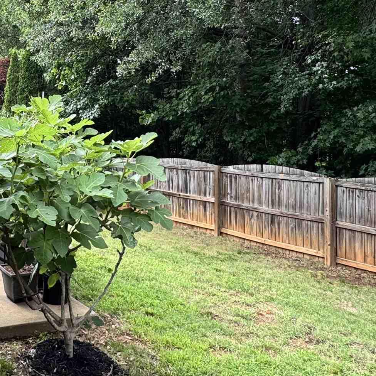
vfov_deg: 42.0
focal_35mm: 39
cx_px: 30
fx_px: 479
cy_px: 110
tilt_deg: +2.4
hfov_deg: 39.4
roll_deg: -1.4
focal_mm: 2.22
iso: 40
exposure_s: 1/190
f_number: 2.2
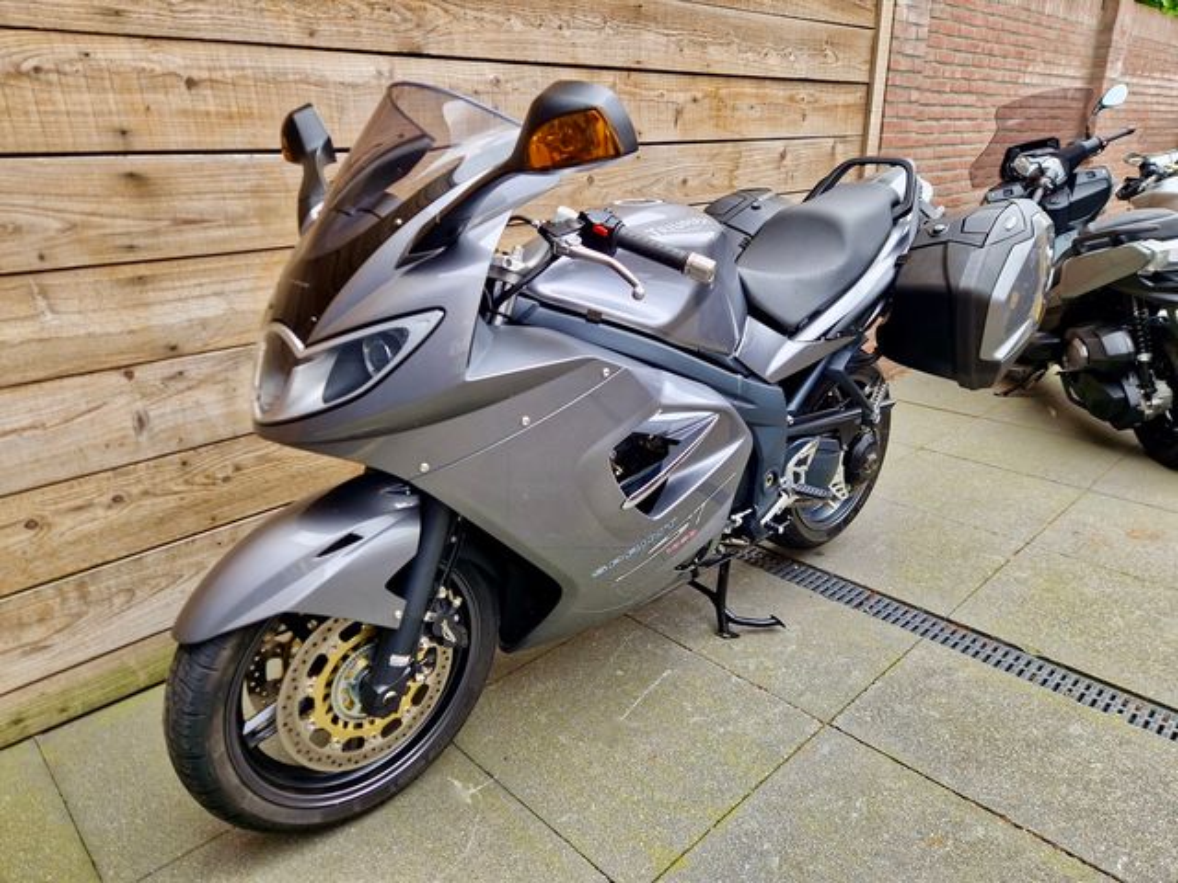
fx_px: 783
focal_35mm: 23
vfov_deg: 58.9
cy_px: 442
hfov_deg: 73.9
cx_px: 589
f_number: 1.8
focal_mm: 5.4
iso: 50
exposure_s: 1/180
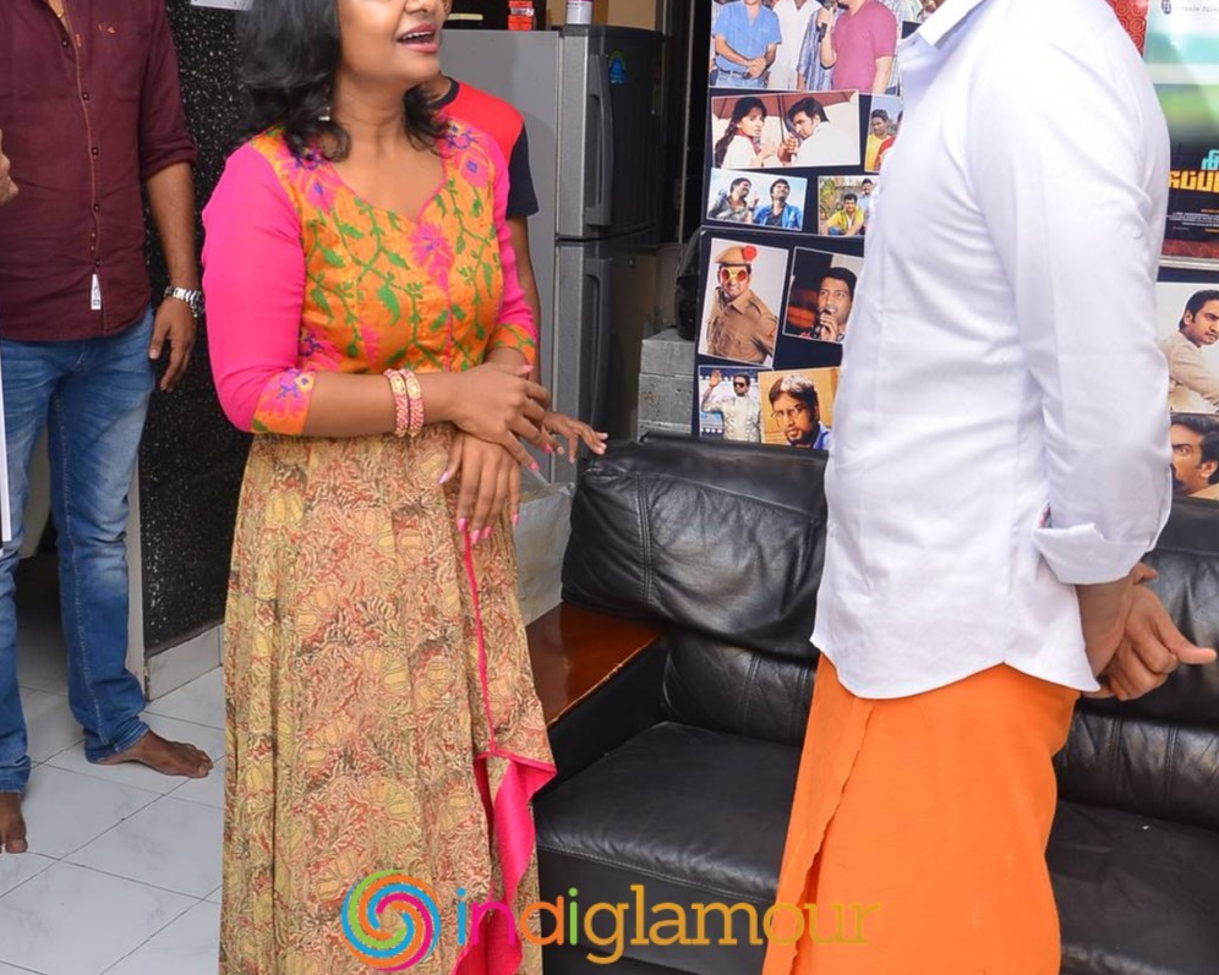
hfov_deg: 41.4
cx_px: 610
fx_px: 1613
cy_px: 494
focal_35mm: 45
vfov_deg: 33.6
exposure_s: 1/125
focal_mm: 21
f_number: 4
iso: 800
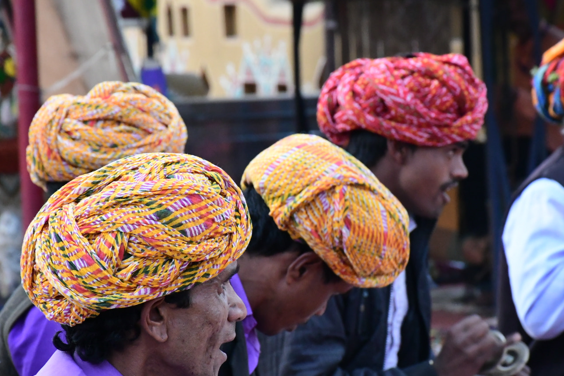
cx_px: 306
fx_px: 3321
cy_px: 184
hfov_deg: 9.7
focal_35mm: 212
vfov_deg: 6.5
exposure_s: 1/200
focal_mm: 112
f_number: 10
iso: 5000
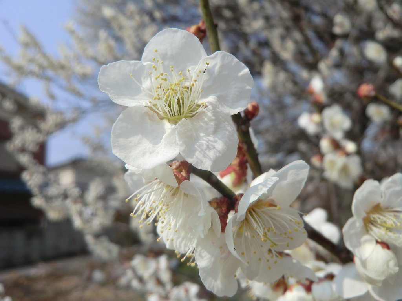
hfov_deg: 61.7
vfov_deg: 48.2
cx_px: 201
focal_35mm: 29
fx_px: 337
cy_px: 150
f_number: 3.5
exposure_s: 1/800
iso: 64
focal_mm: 5.2
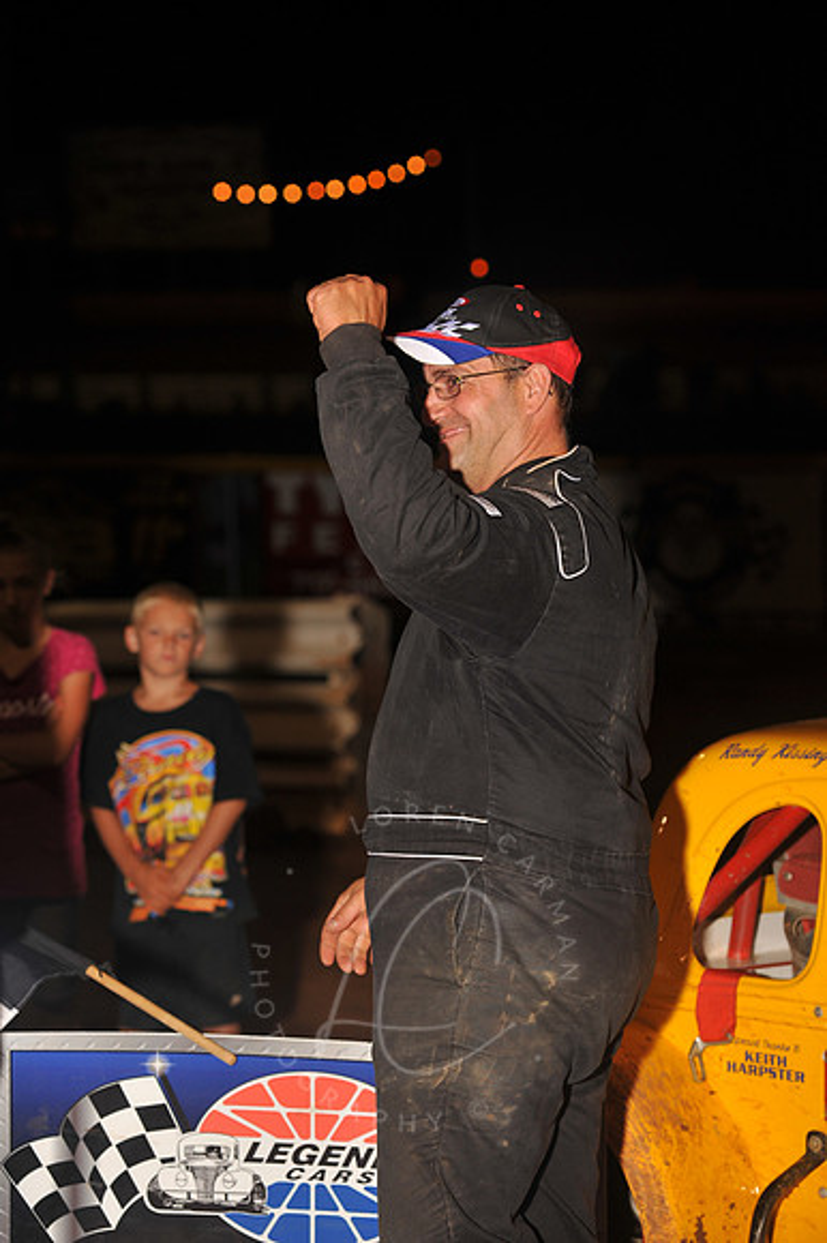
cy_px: 622
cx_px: 414
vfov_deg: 16.4
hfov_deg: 11.0
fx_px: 4312
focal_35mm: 125
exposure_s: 1/250
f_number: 5.6
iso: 500
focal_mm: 125
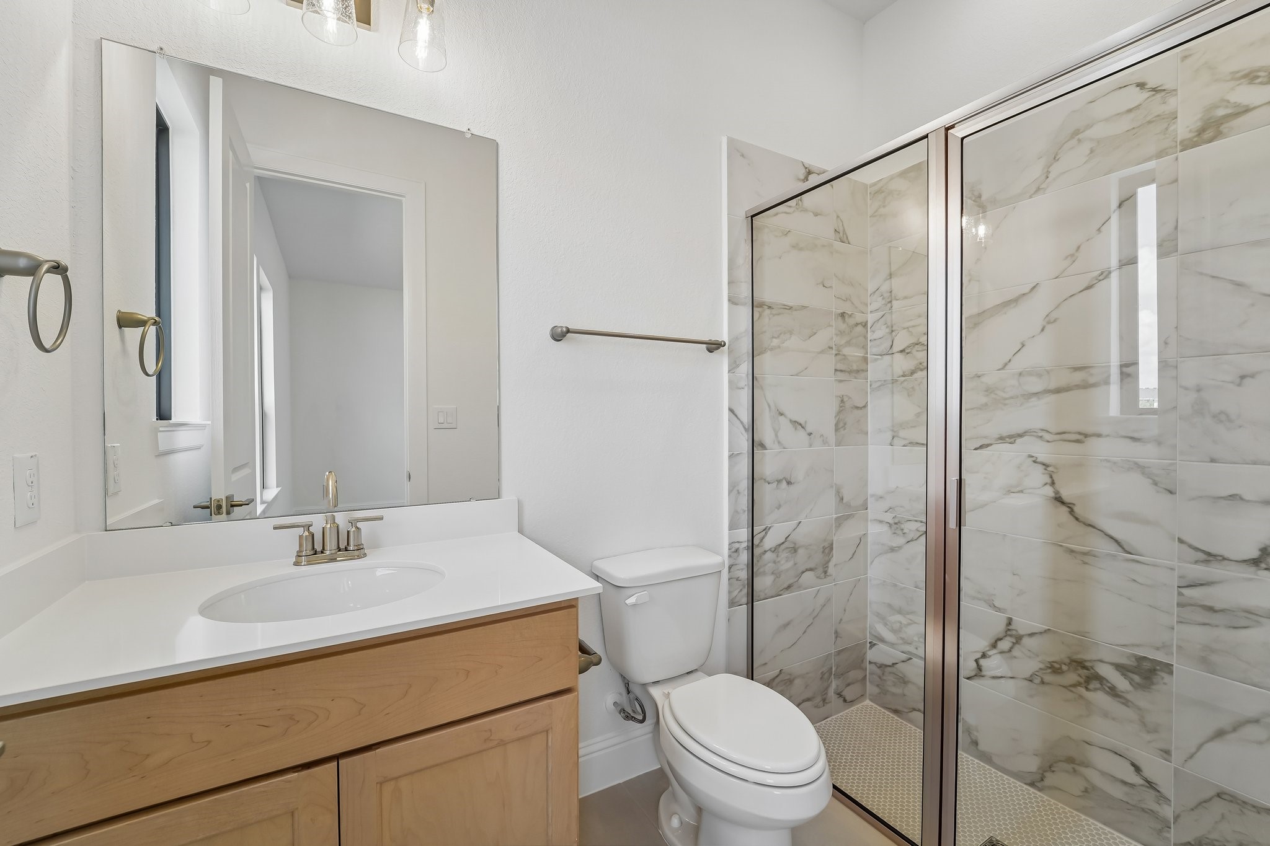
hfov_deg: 104.3
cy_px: 423
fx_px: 494
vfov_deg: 81.2
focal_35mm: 14
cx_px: 635
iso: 500
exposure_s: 1/60
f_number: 8
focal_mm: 14
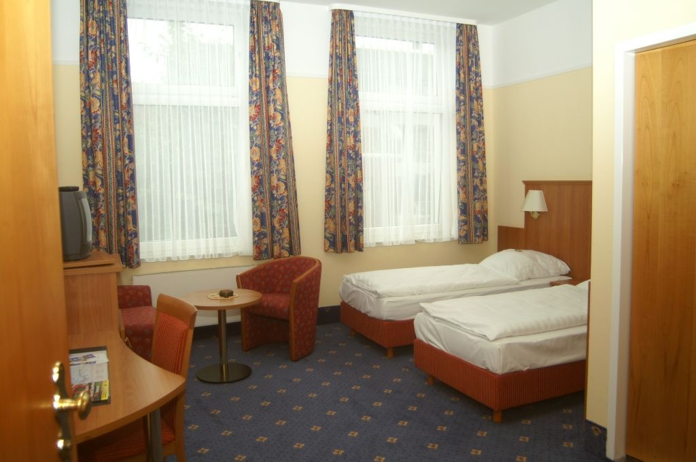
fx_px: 521
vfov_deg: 47.8
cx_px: 348
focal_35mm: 27
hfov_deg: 67.5
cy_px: 231
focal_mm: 18
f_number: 3.5
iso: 200
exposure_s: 1/125
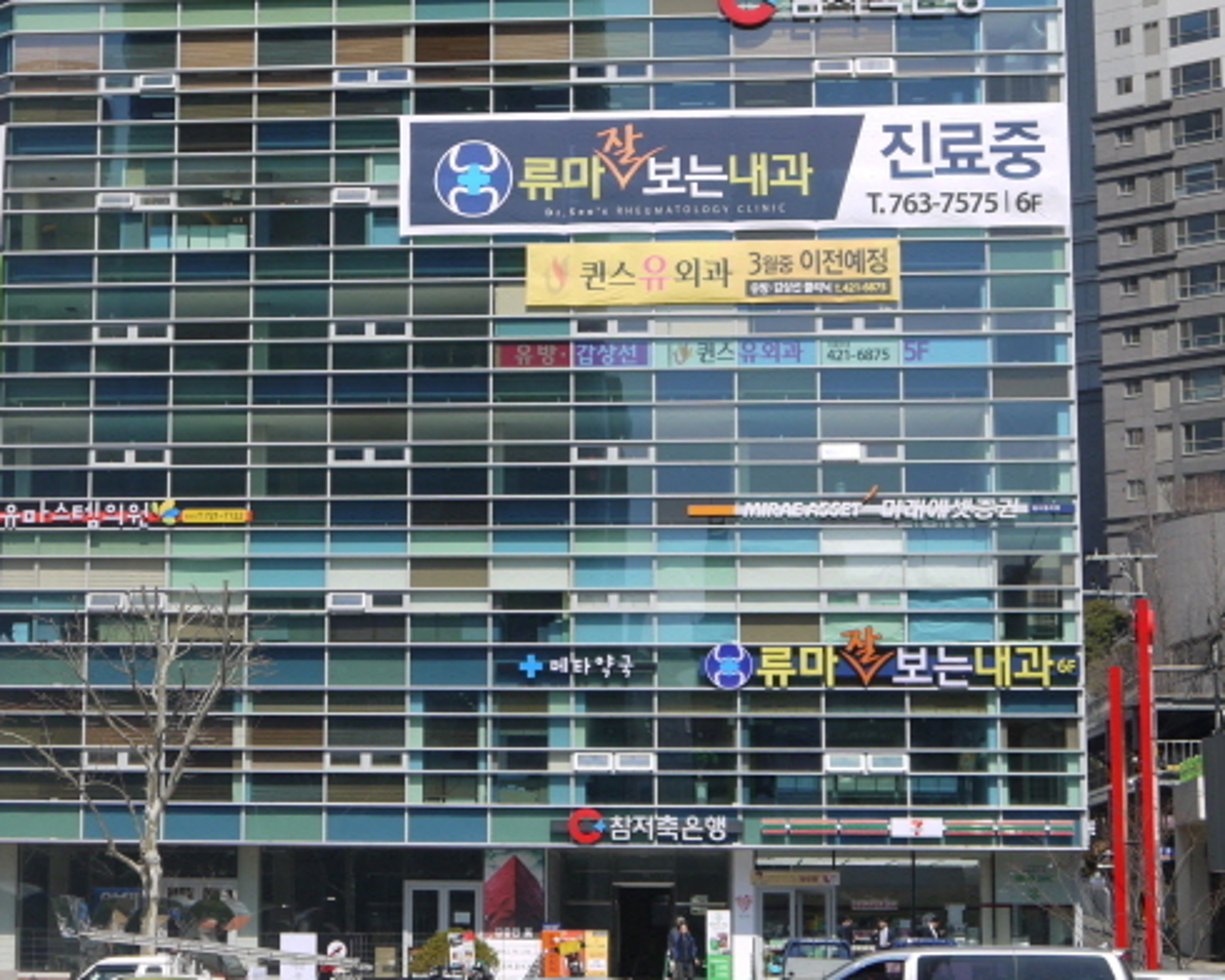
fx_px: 3082
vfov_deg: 18.0
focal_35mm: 85
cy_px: 384
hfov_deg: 22.3
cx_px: 315
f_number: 5.6
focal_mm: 26
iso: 100
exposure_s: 1/800
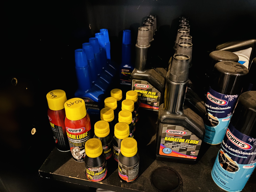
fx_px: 192
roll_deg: -0.6
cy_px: 96
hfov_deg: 67.3
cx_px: 128
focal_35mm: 26
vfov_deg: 53.1
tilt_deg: -30.9
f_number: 1.6
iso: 1250
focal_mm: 5.96
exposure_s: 1/9
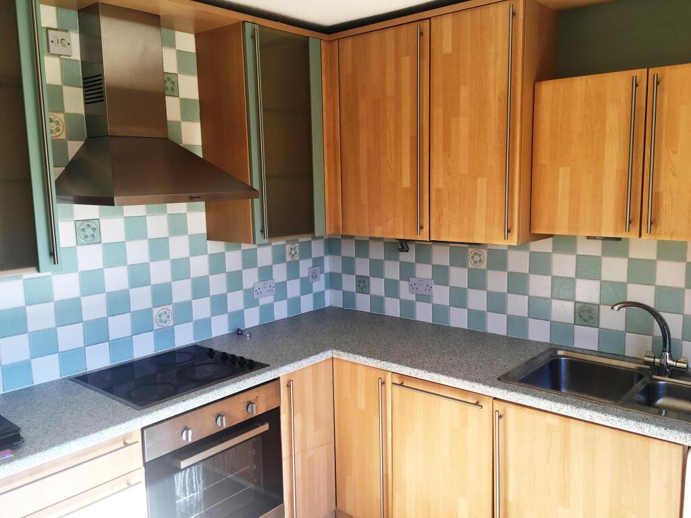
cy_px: 259
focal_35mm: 29
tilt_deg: -8.0
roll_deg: +1.5
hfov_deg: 61.7
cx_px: 346
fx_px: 579
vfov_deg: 48.2
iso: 25
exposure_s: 1/101
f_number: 2.2
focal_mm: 4.15
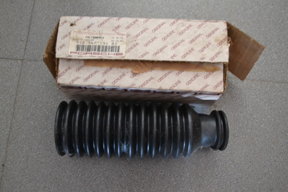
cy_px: 96
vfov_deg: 34.2
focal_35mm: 39
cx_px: 144
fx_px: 312
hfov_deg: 49.6
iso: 3200
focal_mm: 26
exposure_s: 1/8
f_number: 4.2
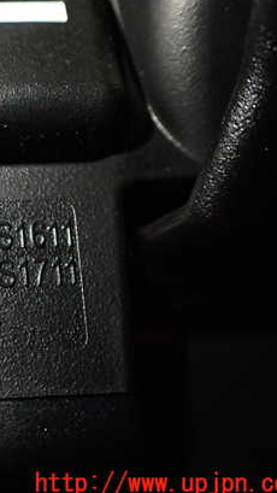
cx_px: -54
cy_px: 228
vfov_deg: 42.9
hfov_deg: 22.9
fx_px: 627
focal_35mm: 48
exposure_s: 1/125
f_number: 2.3
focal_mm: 5.4
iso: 400
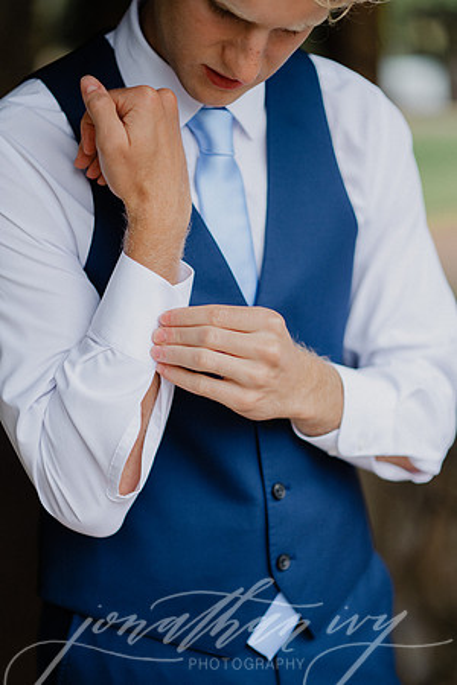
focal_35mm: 85
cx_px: 228
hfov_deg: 16.1
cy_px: 342
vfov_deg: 23.9
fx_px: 1618
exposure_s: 1/2000
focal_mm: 85
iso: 200
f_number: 2
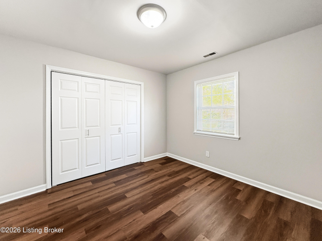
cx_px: 161
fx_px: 130
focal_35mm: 14
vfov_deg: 85.7
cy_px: 120
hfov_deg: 102.1
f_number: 2.2
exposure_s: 1/60
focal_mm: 2.22
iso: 200
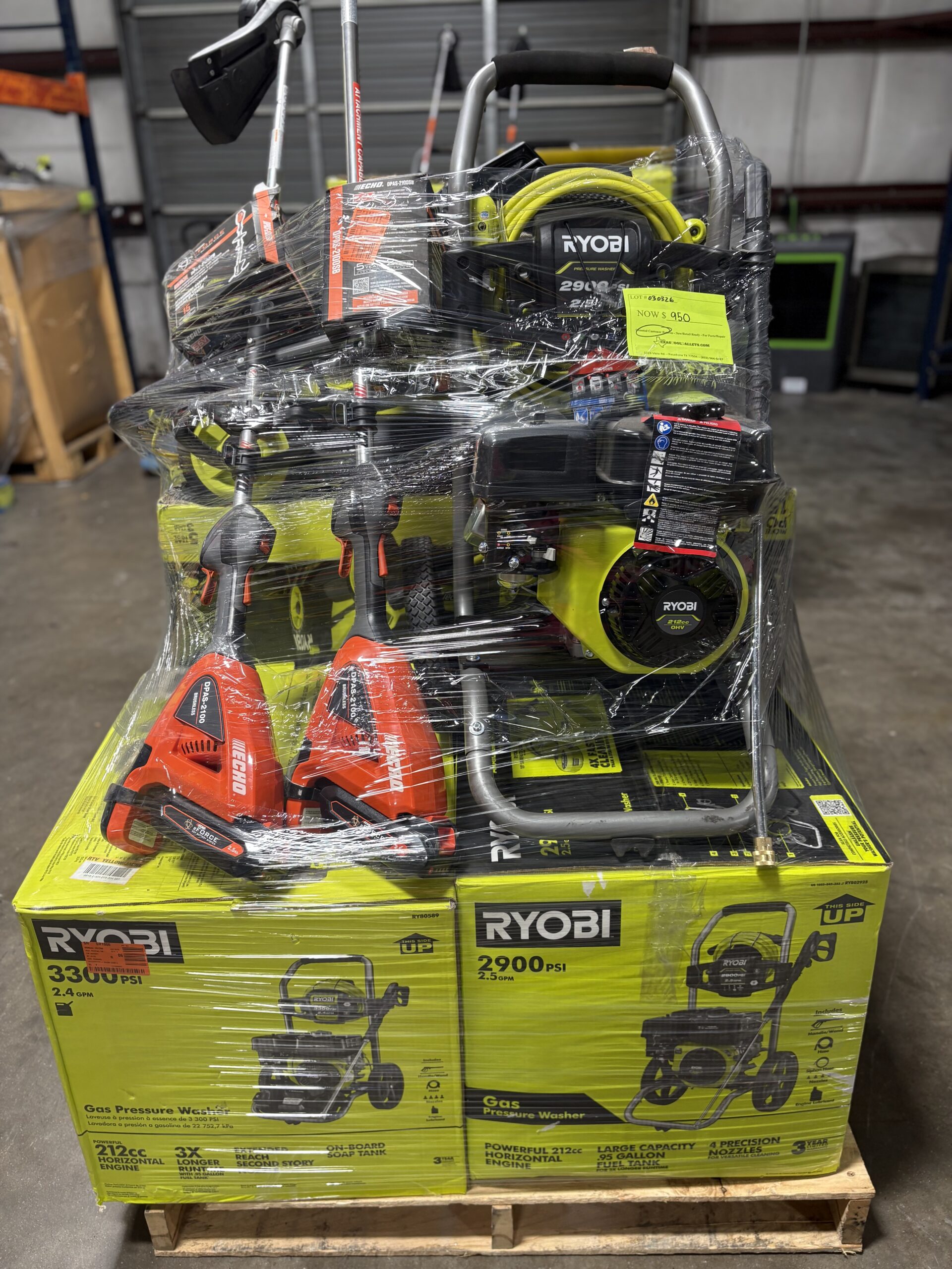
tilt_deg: -23.4
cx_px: 476
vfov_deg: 67.3
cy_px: 634
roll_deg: +2.1
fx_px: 953
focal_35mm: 26
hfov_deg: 53.1
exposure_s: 1/60
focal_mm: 5.96
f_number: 1.6
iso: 80
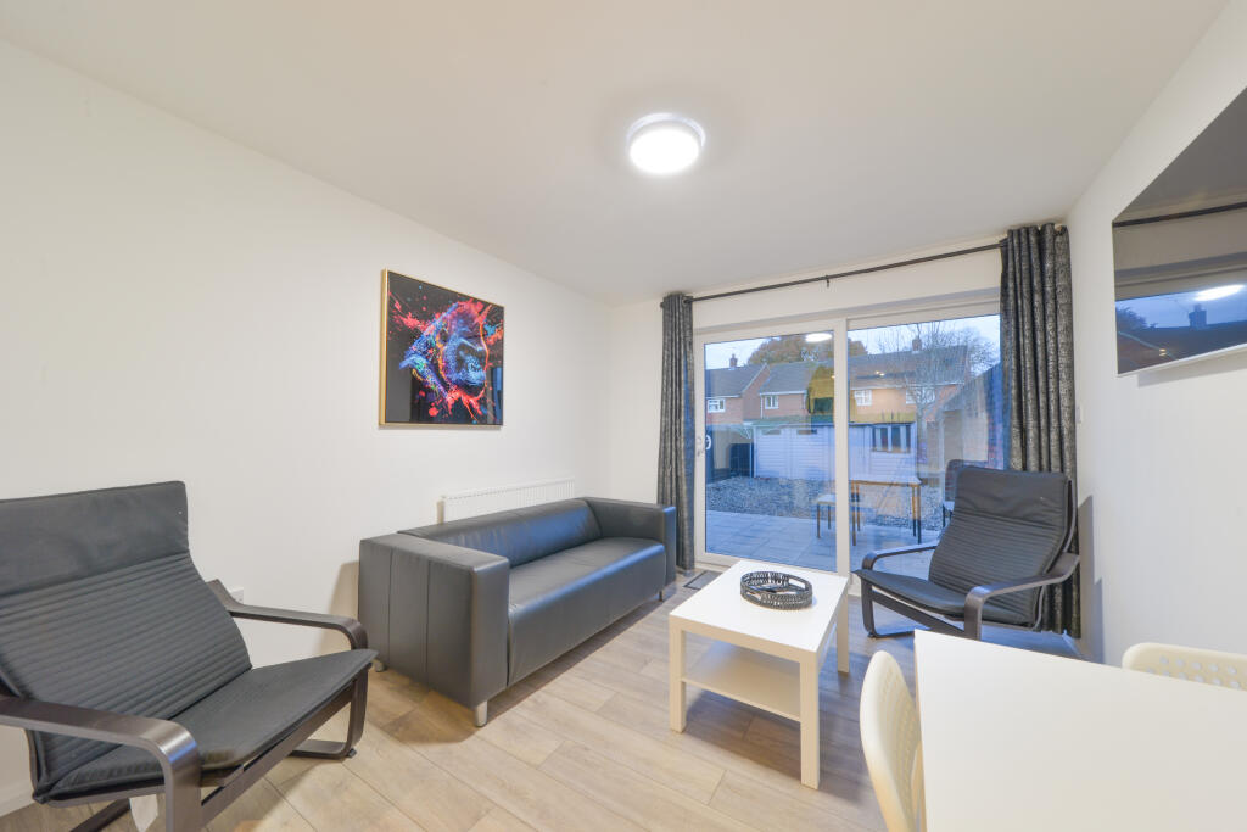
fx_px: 416
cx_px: 624
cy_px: 416
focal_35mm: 12
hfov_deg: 112.6
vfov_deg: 90.0
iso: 200
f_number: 13
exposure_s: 1
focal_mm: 12
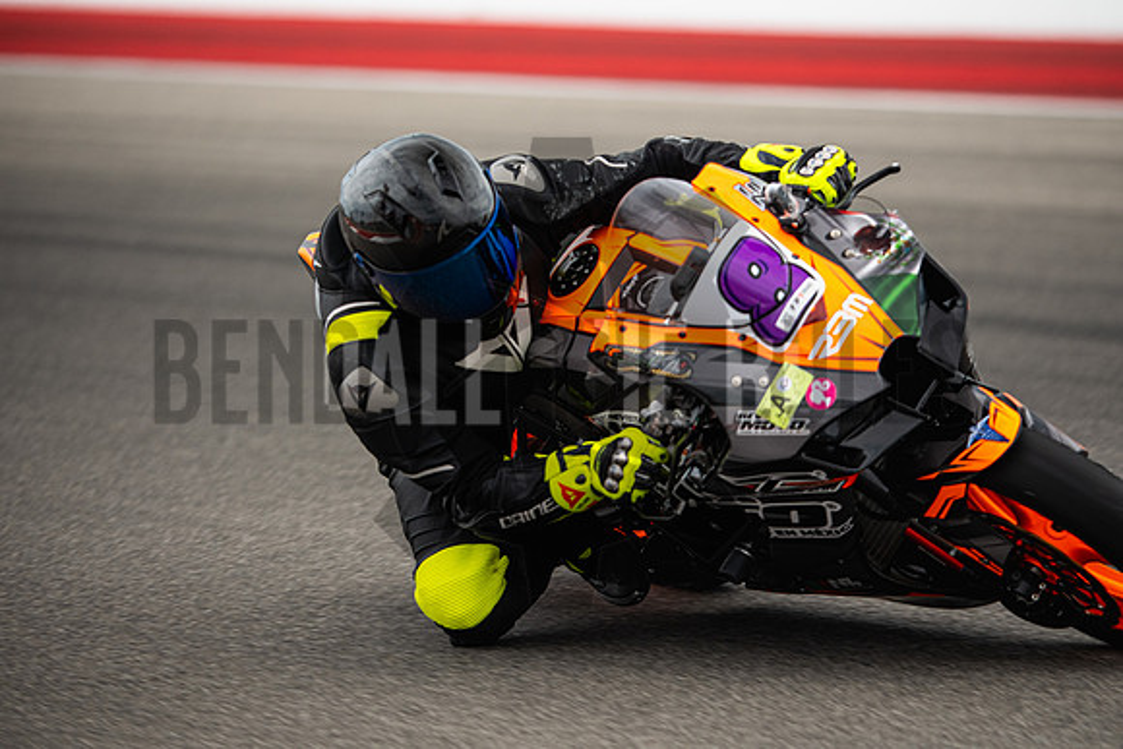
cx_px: 562
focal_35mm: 300
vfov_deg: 4.6
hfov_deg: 6.9
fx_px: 9360
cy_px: 374
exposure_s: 1/4000
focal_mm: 200
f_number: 2
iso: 400
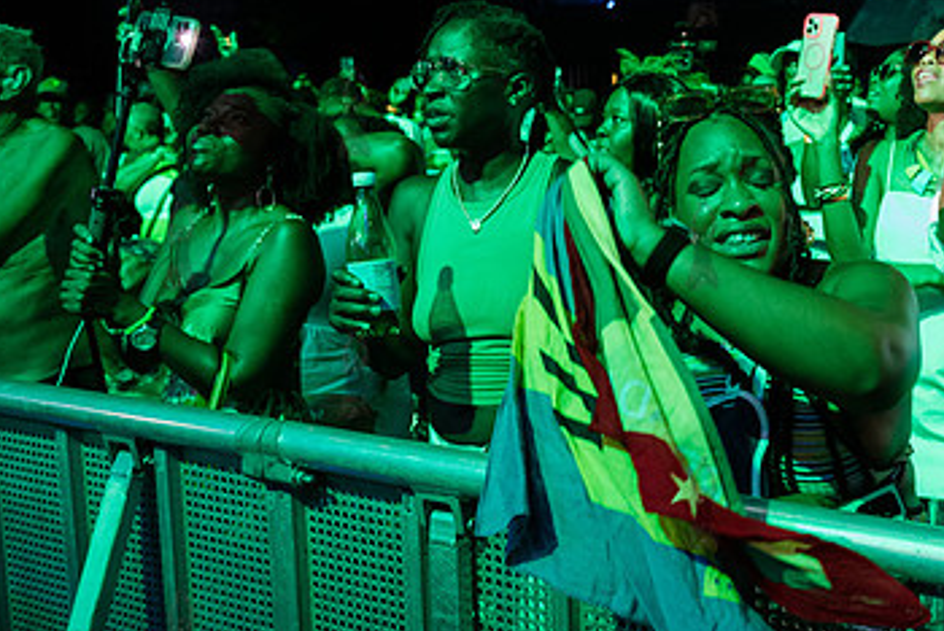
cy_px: 242
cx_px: 726
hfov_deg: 44.6
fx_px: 1102
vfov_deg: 31.8
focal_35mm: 42
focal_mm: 24
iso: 3200
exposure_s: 1/160
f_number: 4
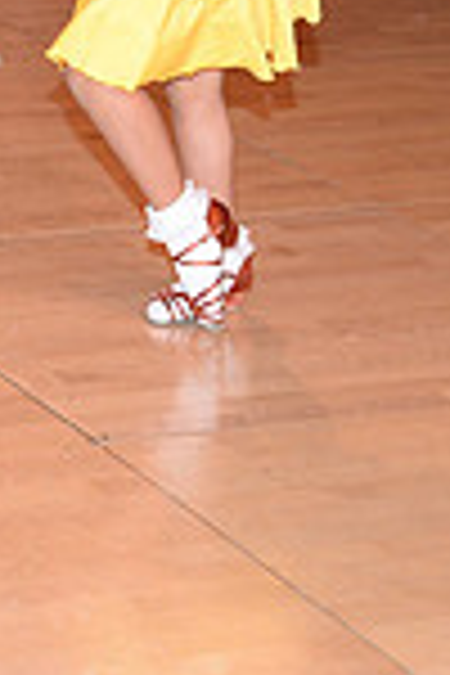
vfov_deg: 10.3
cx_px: -124
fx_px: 3618
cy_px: -387
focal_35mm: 193
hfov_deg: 7.1
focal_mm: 50
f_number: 5
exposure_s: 1/200
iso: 1250
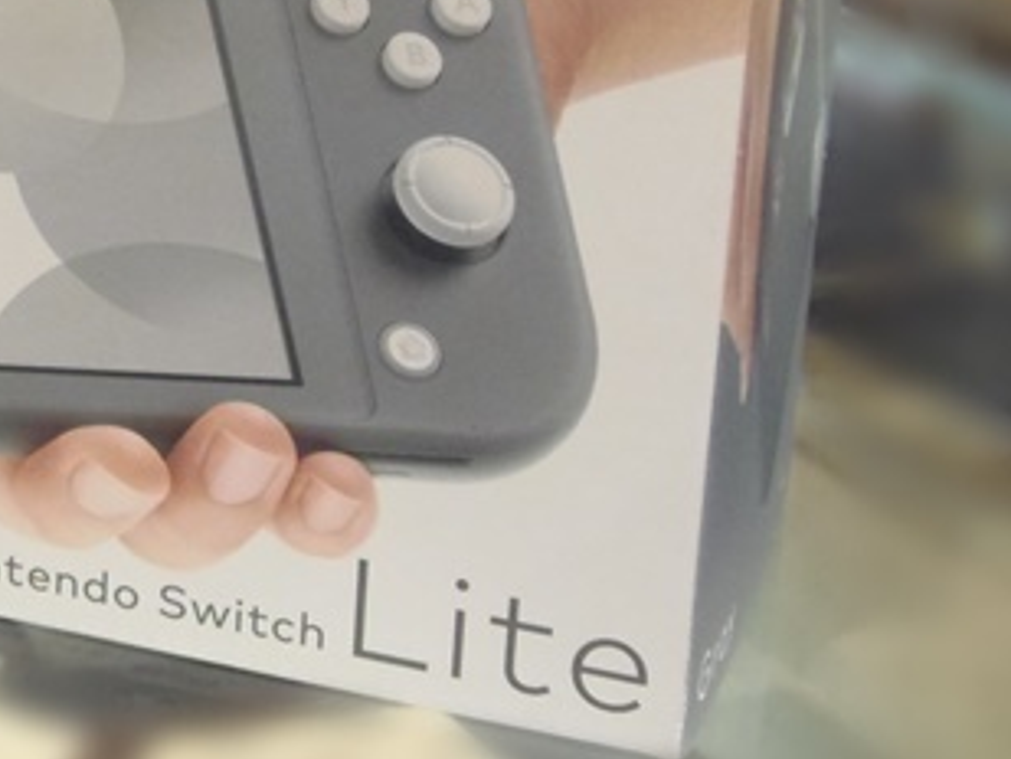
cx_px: -23
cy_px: 111
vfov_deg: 16.8
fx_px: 2542
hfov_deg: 21.6
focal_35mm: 87
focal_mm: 7.8
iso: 400
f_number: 3.6
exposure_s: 1/15
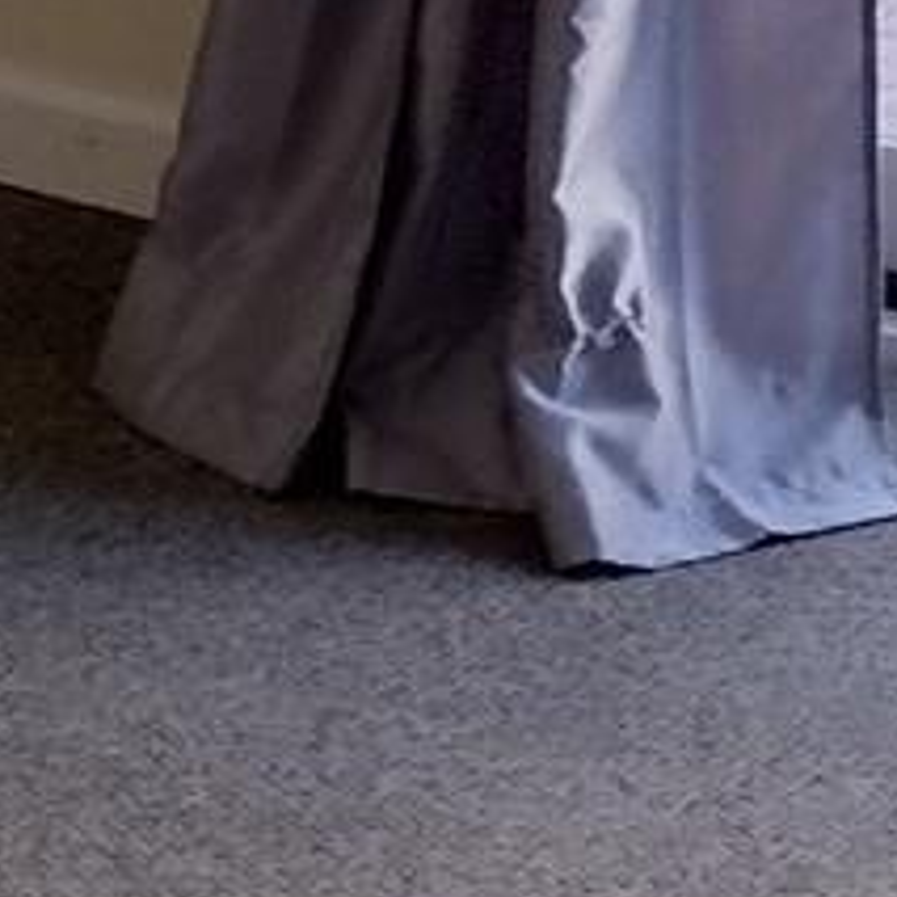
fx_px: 6743
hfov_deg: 7.6
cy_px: -926
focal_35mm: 230
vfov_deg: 7.3
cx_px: 114
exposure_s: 1/120
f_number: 1.7
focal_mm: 4.71
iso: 172
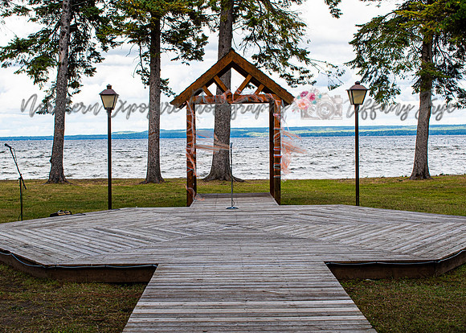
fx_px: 791
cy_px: 166
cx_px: 216
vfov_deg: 23.8
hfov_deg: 32.8
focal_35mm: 60
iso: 100
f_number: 10
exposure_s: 1/200
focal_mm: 38
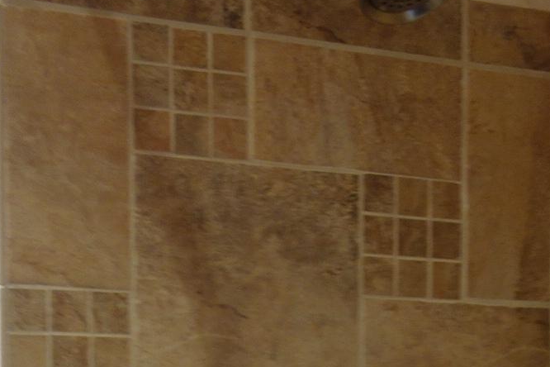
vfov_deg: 11.3
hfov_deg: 17.8
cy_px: 596
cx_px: 305
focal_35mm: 115
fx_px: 1757
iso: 125
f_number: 1.8
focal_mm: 10.4
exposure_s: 1/30
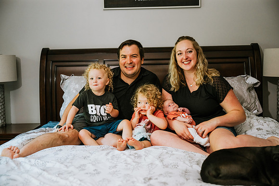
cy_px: 93
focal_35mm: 41
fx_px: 318
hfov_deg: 47.4
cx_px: 140
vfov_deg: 32.6
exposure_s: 1/250
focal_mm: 41
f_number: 2.8
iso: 1000
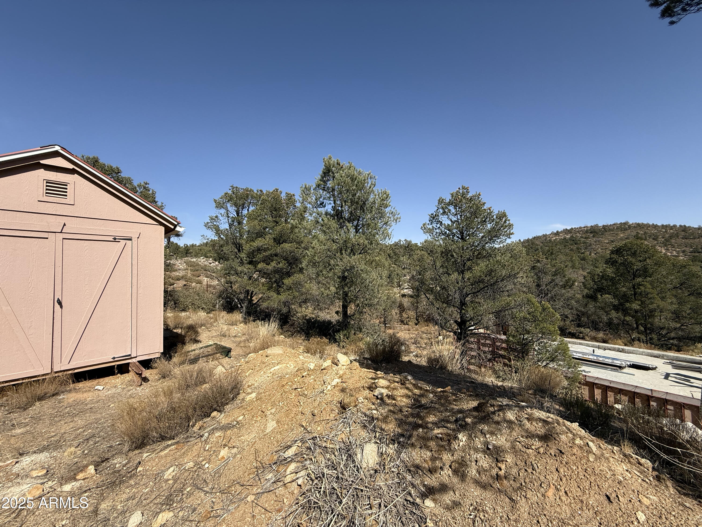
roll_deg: +1.3
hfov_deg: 102.1
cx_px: 351
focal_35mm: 14
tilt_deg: +2.5
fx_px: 284
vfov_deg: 85.7
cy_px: 264
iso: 50
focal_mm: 2.22
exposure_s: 1/1795
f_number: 2.2
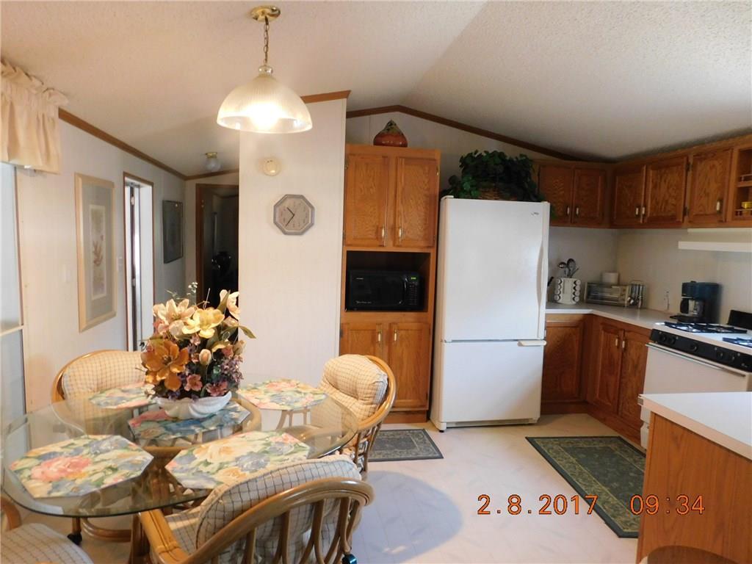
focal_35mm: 23
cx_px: 376
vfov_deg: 58.9
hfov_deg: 73.9
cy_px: 282
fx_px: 500
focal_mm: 4
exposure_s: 1/20
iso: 400
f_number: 3
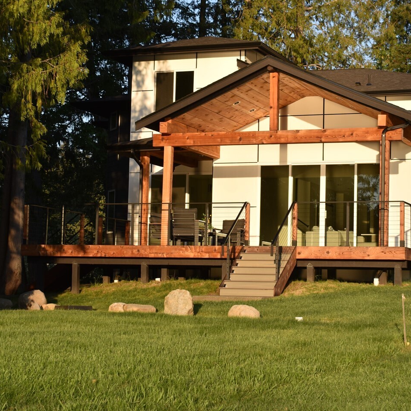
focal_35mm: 86
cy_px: 174
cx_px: 204
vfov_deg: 20.2
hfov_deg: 20.2
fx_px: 1155
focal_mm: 38
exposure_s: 1/200
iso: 100
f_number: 8
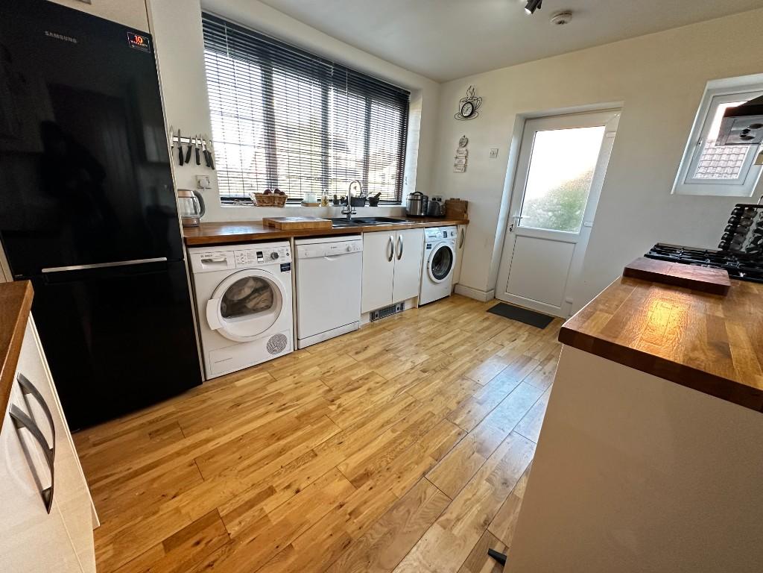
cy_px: 286
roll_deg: -3.2
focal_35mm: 14
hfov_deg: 102.1
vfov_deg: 85.7
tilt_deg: -17.9
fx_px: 309
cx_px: 382
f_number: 2.2
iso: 200
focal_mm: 2.22
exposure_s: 1/50
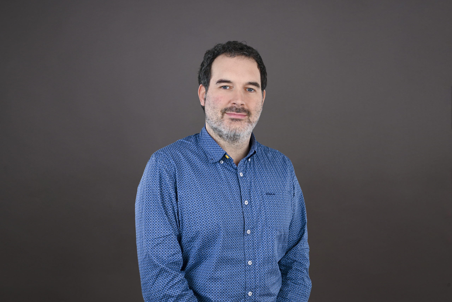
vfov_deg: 32.7
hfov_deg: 47.4
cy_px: 151
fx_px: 515
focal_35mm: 41
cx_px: 226
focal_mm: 41
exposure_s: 1/160
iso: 100
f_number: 8
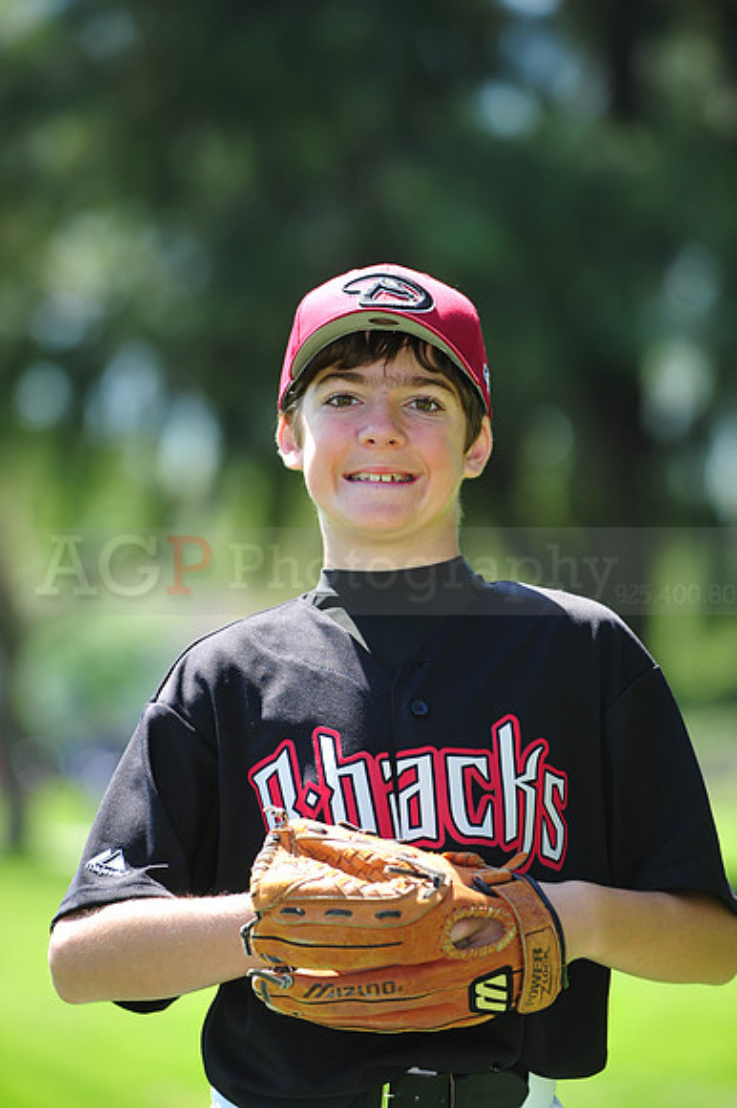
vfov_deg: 10.3
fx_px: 6149
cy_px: 554
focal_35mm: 200
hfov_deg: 6.9
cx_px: 368
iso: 200
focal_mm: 200
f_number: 4.5
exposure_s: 1/400
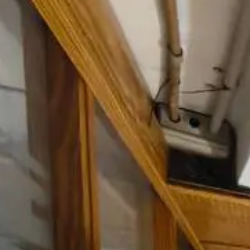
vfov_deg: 17.7
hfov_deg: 14.6
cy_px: 482
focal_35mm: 73
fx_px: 596
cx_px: 606
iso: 800
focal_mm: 1.65
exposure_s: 1/33.3
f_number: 2.2
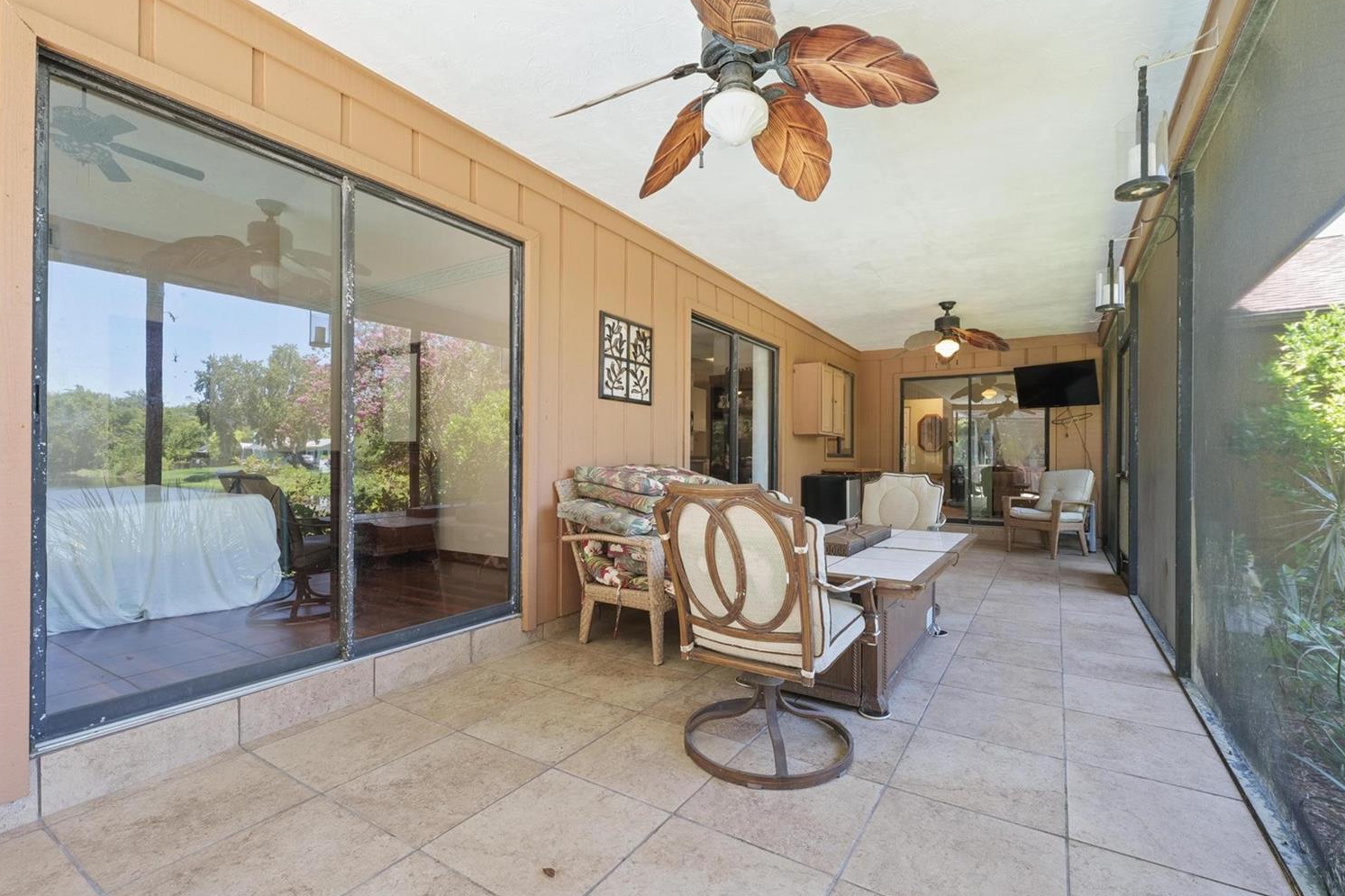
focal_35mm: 15
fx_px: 560
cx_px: 693
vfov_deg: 77.3
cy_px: 456
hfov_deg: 100.4
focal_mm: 14
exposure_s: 1/13
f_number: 8
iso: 400
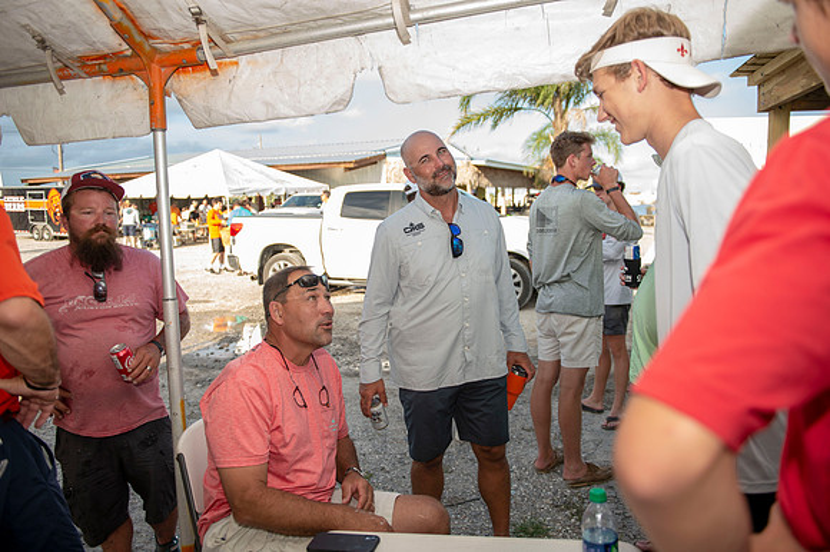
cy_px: 276
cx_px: 415
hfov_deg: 67.4
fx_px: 622
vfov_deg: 47.9
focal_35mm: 27
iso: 50
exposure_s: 1/250
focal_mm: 27
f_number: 3.2
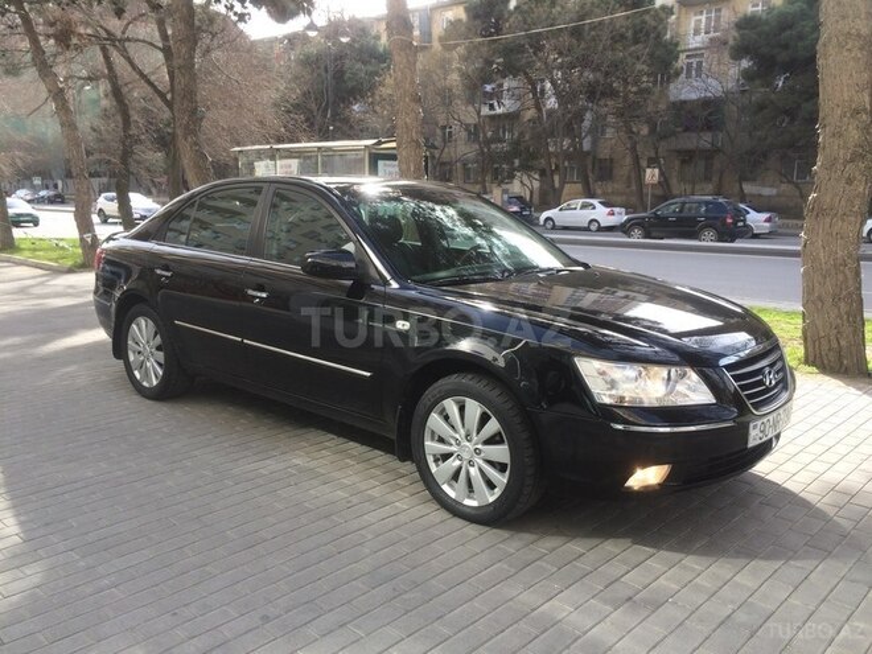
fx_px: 731
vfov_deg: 48.2
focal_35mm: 29
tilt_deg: -12.3
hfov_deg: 61.7
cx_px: 436
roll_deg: +0.0
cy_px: 327
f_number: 2.2
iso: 32
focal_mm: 4.15
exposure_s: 1/334
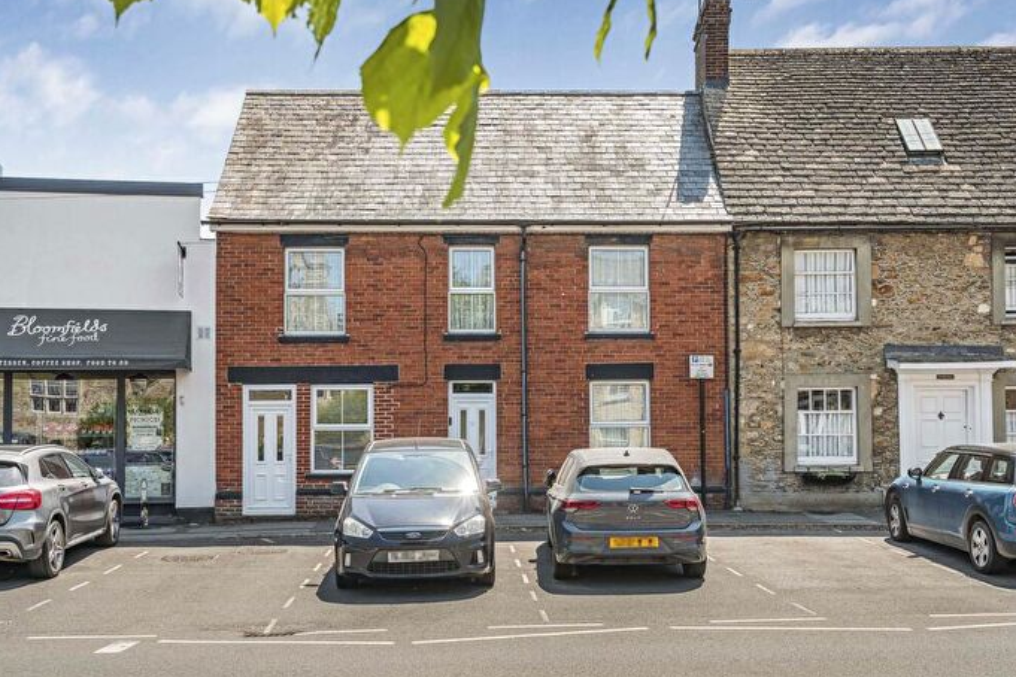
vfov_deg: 36.9
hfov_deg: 53.1
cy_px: 341
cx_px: 516
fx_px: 1016
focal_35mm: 36
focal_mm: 35
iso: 400
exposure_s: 1/800
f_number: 8
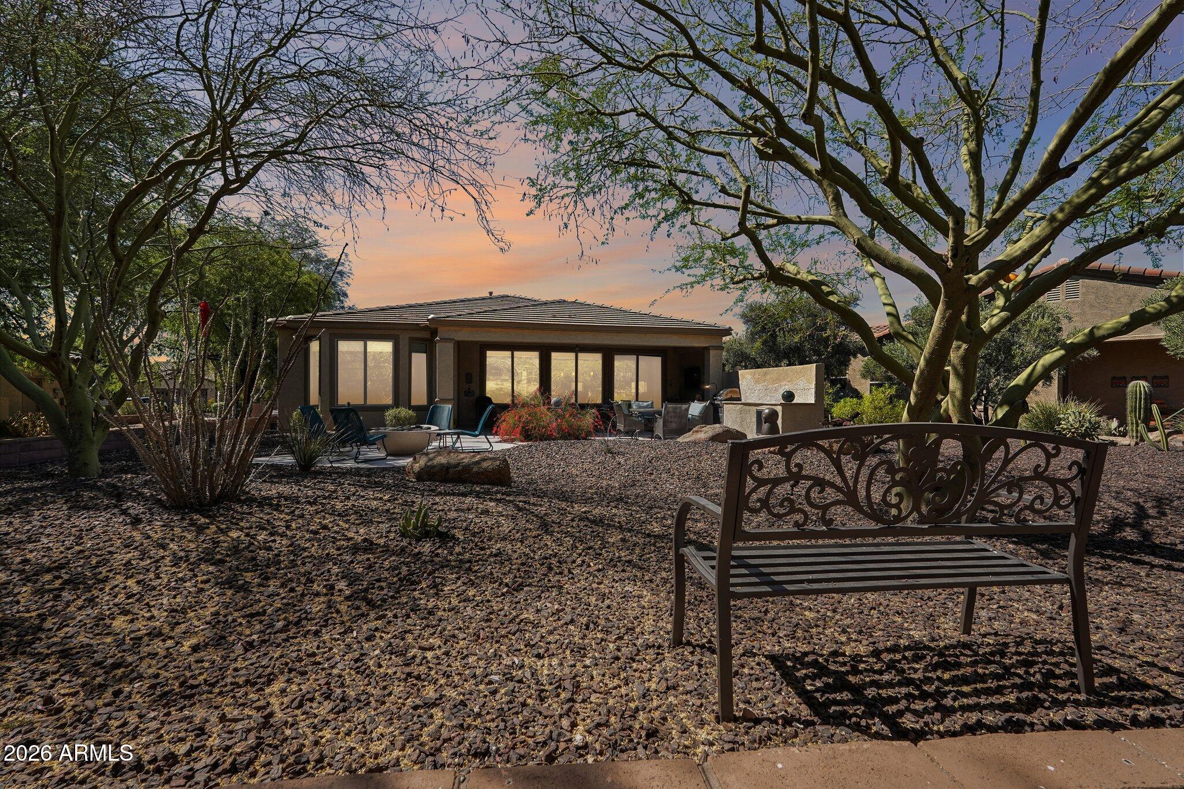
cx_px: 592
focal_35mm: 16
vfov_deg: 72.0
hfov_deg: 95.0
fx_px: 543
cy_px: 394
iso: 400
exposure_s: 1/640
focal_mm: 16.5
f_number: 8
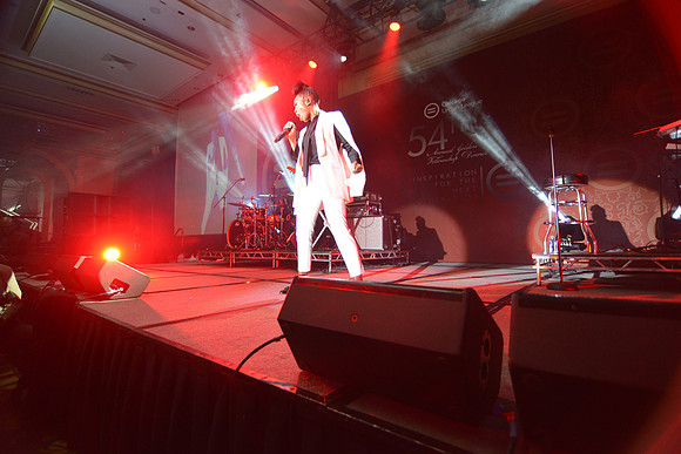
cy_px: 227
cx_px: 340
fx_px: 341
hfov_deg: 90.0
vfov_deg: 67.4
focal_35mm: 18
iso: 1600
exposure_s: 1/125
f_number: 4
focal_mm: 18
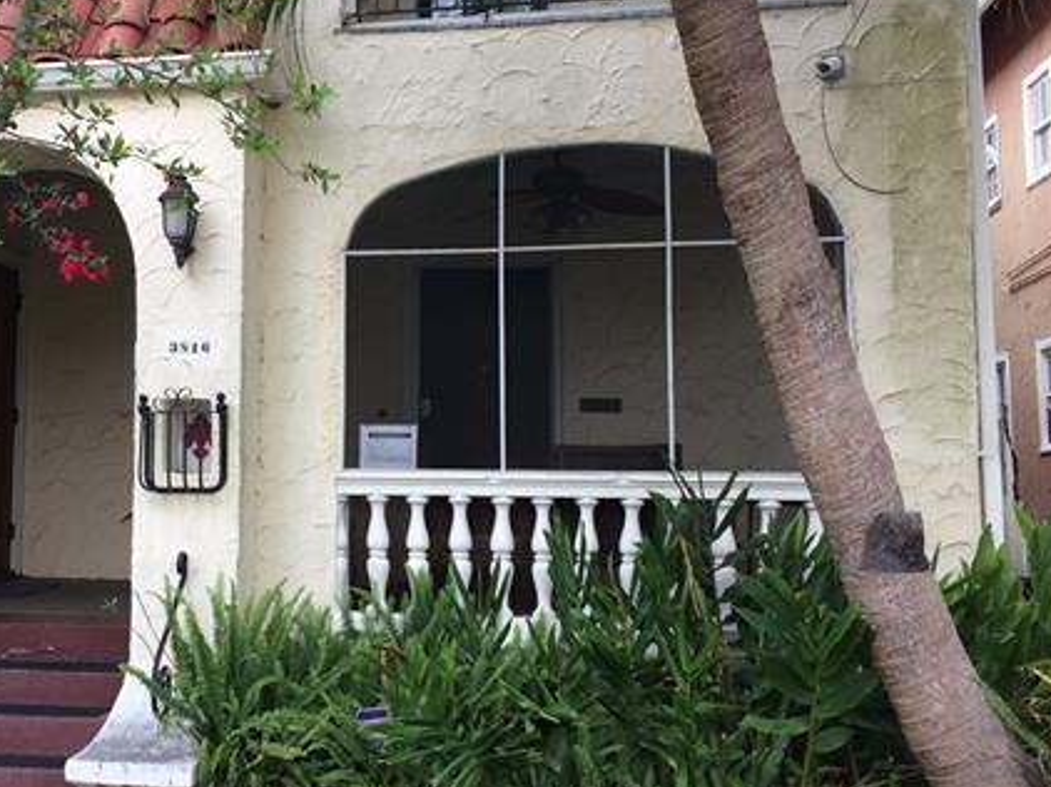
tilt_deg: +7.1
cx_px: 264
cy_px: 366
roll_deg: +0.2
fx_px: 1335
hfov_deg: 41.7
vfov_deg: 32.8
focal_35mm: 44
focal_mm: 4.15
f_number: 2.2
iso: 32
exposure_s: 1/120
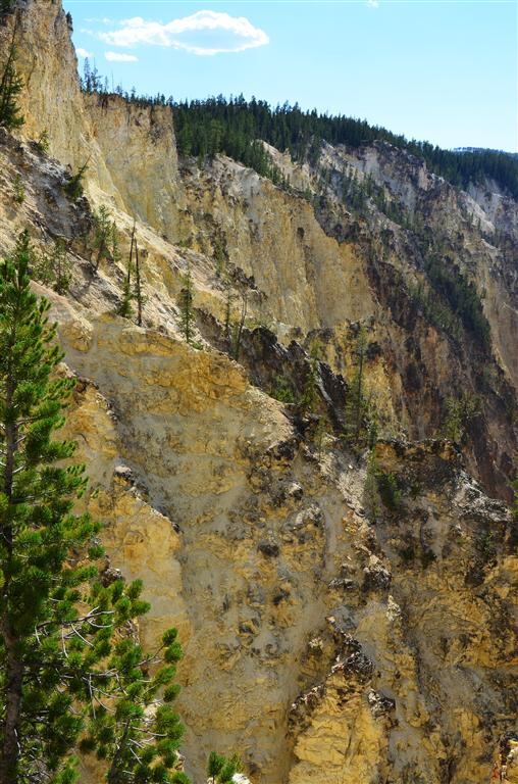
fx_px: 911
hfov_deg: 31.7
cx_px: 259
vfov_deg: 46.5
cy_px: 392
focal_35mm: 42
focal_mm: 28
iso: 200
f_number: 16
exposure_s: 1/125
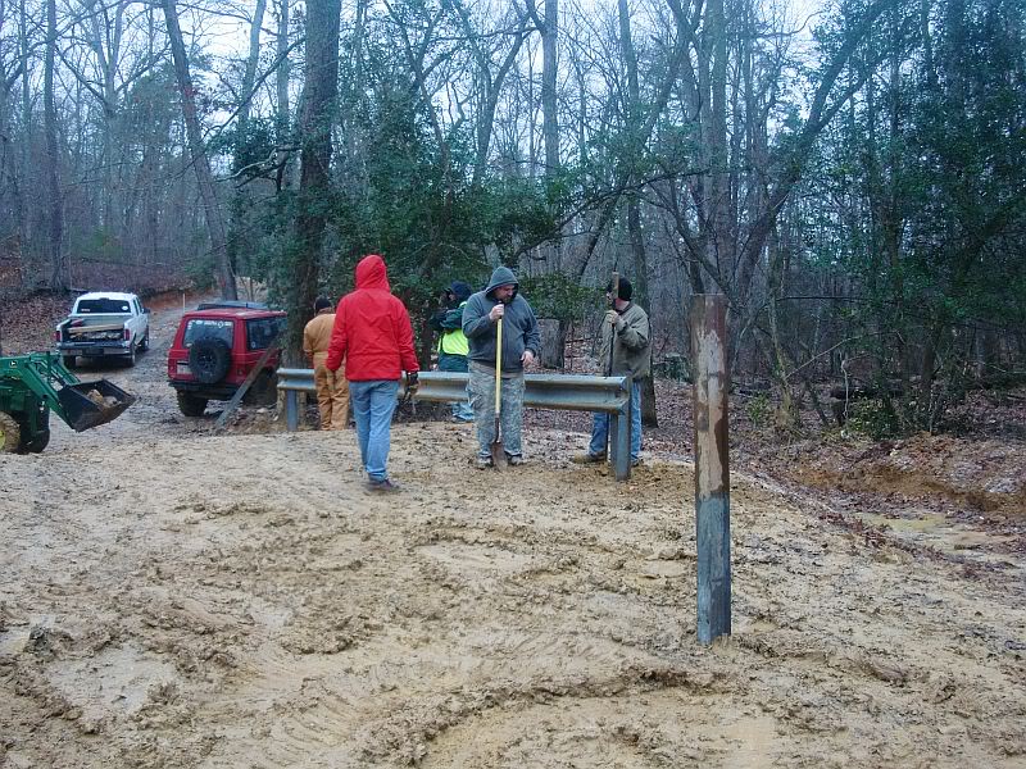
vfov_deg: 37.7
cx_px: 513
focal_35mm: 38
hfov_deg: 49.0
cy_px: 384
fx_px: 1126
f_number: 3.9
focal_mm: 6.7
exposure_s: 1/60
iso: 100
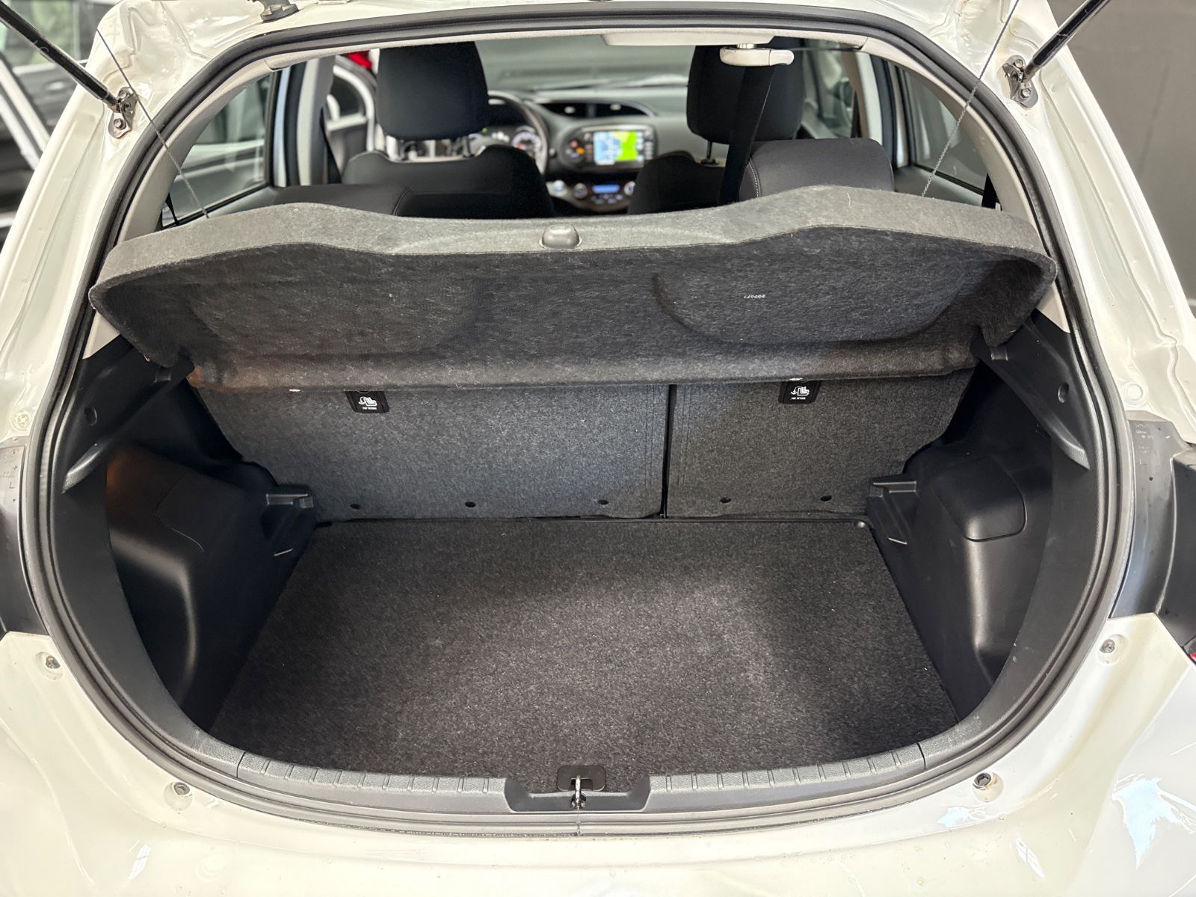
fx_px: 829
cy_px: 448
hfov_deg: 71.6
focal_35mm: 24
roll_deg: +2.6
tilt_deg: -27.5
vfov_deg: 56.8
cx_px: 598
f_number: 1.78
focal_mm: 6.76
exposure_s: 1/50
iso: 800
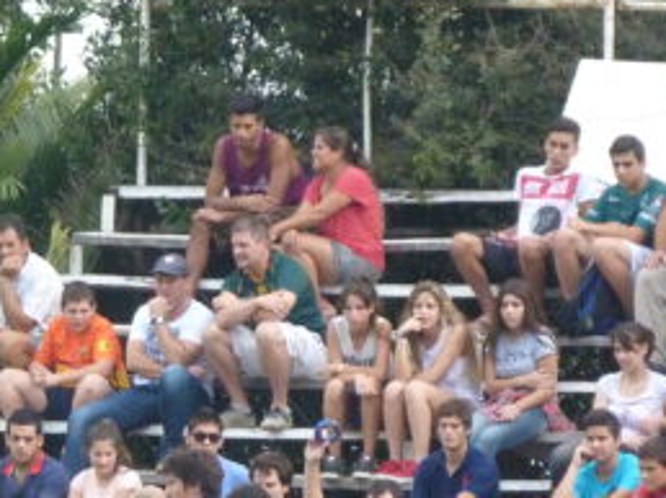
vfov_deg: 1.9
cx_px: -124
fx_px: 15185
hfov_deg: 2.5
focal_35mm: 790
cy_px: 477
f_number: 4
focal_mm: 47.7
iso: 400
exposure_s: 1/500
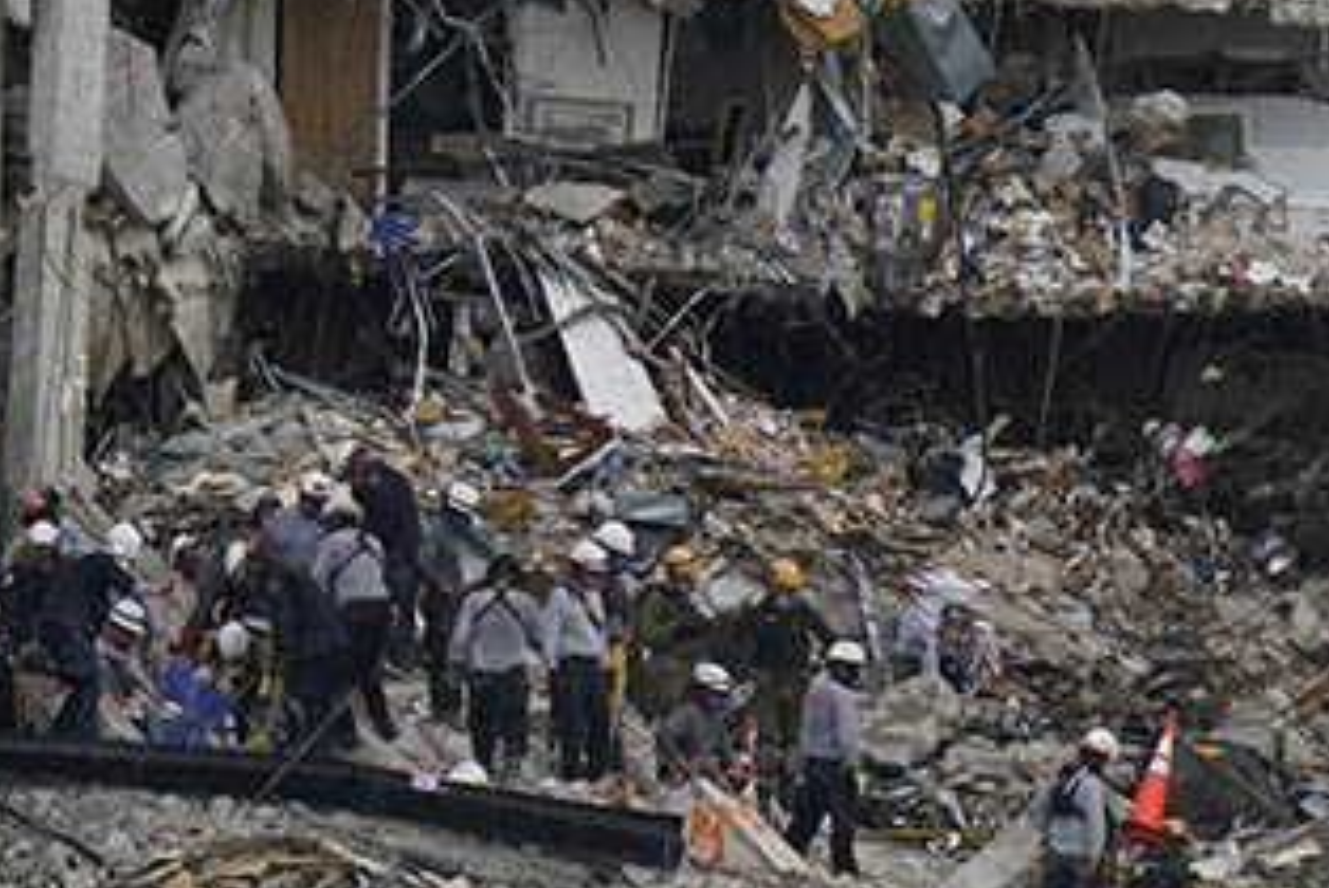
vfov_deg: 0.9
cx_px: 944
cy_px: 254
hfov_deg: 1.3
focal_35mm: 1527
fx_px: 56423
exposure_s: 1/1600
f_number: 5.6
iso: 800
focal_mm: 800
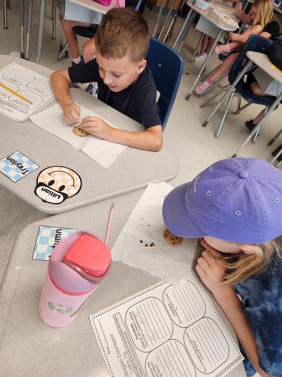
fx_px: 250
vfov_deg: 73.9
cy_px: 188
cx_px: 141
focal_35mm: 23
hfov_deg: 58.9
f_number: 1.8
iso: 200
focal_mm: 5.4
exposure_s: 1/120
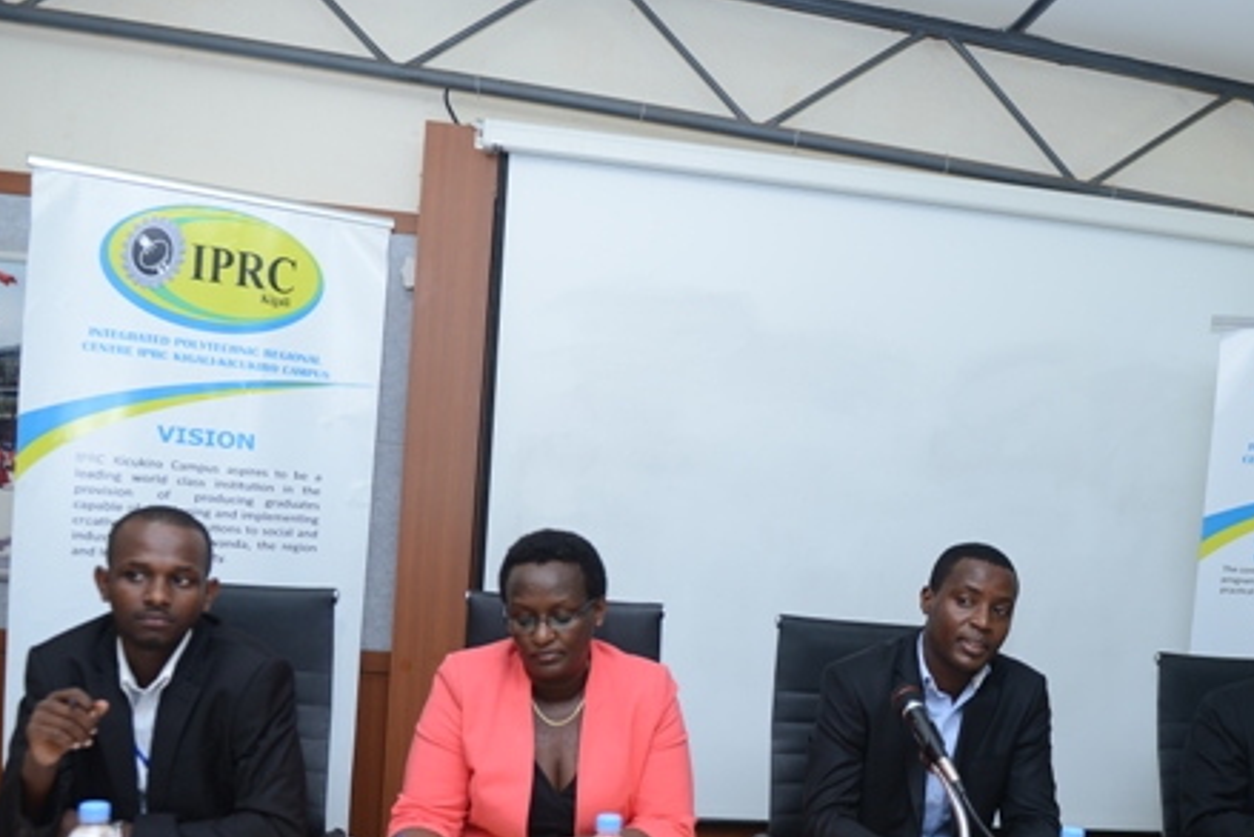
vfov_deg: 37.2
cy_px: 604
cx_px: 808
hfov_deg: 53.6
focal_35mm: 35
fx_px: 1219
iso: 200
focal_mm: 24
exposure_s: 1/80
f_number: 2.8
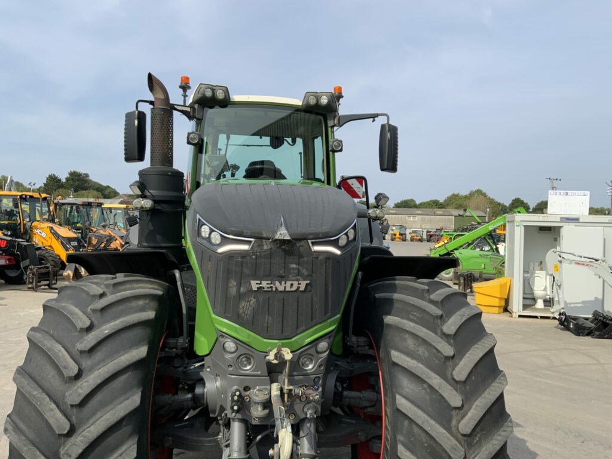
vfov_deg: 48.2
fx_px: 513
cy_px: 230
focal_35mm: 29
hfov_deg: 61.7
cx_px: 306
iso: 16
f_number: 1.8
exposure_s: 1/1786
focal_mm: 3
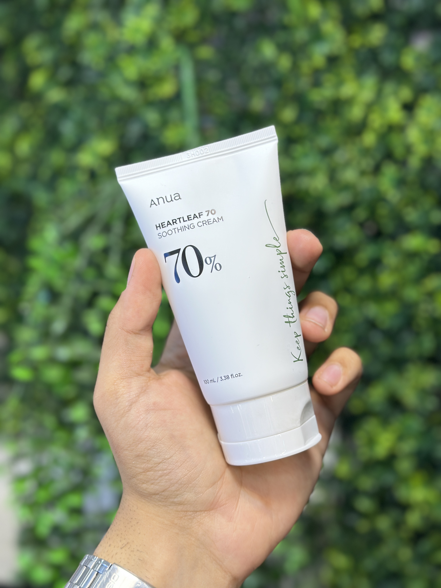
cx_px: 220
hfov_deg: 30.3
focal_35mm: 48
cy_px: 294
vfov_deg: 39.7
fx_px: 815
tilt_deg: -4.7
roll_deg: -2.1
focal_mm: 6.86
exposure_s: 1/100
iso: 80
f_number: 1.78
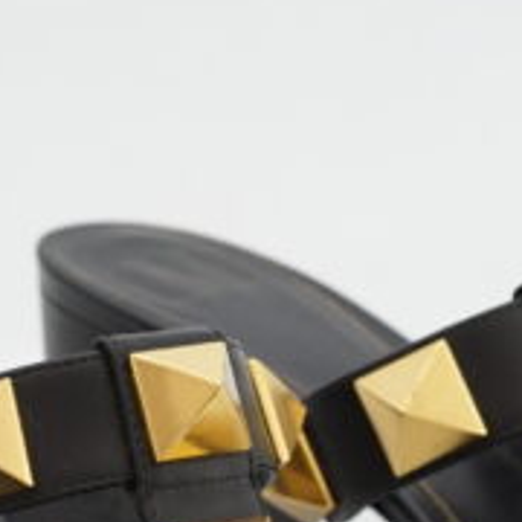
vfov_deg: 7.2
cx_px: 358
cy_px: 516
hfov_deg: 7.2
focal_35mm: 242
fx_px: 4129
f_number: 6.3
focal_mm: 50
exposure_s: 1/15
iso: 640
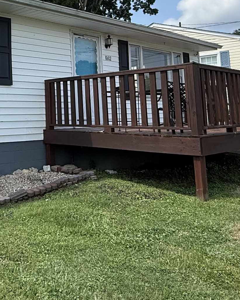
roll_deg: +0.9
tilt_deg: +7.8
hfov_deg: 34.0
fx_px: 364
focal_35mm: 41
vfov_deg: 43.0
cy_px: 66
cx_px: 13
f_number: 2.2
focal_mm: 2.22
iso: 50
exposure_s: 1/1339
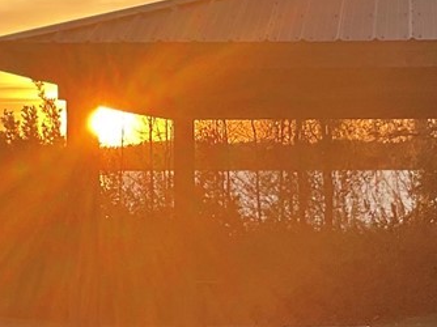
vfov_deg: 10.6
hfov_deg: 14.2
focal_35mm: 139
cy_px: 275
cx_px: 186
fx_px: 1754
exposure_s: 1/606
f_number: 1.8
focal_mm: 3
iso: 16
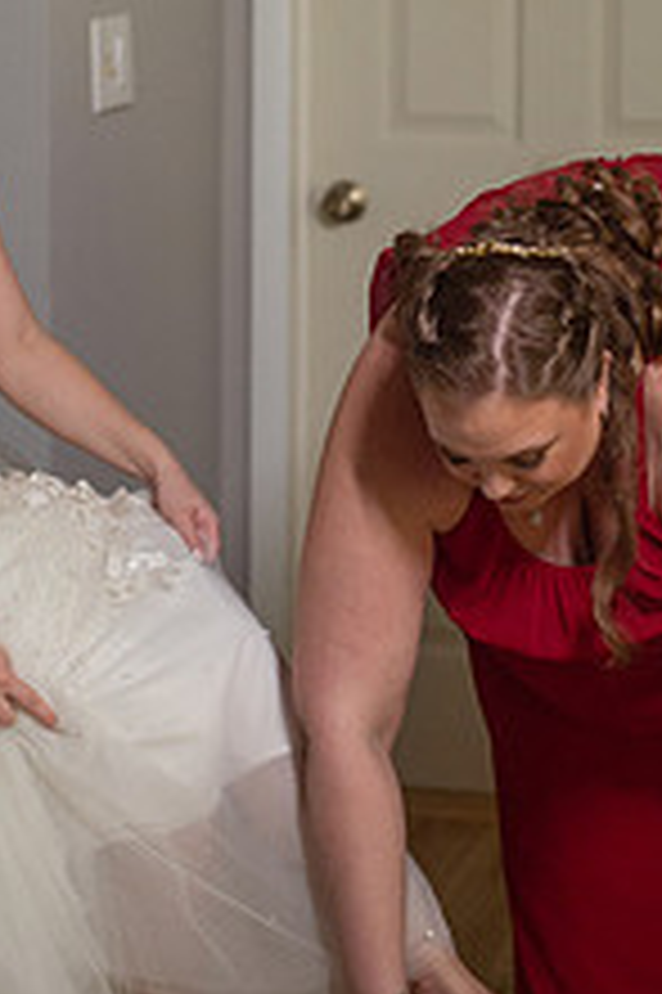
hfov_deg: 13.4
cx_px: 295
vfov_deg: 20.0
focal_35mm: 102
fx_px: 2818
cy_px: 324
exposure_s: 1/400
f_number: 2.5
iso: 1000
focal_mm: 50
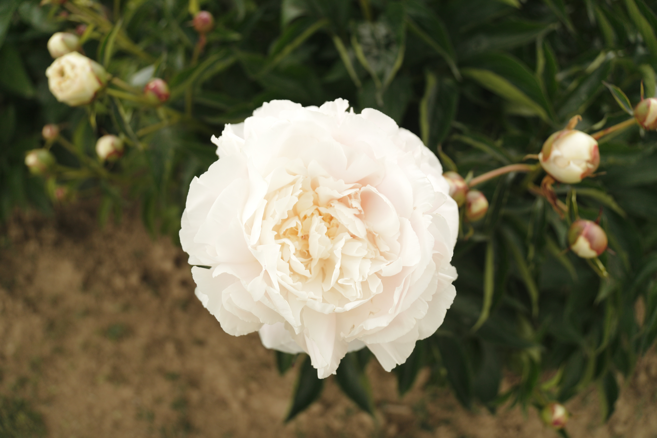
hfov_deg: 61.9
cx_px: 328
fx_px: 547
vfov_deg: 43.6
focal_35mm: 30
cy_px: 219
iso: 125
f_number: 2.8
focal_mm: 20
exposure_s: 1/500
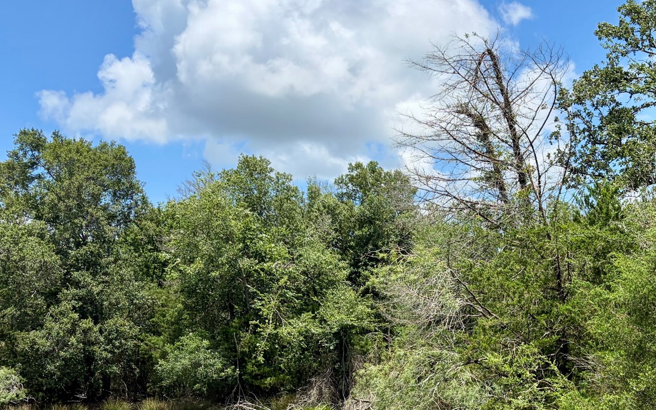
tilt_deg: +0.9
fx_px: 894
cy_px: 339
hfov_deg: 39.7
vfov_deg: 25.3
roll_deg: -0.2
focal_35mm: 50
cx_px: 449
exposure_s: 1/2865
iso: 50
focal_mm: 5.96
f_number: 1.6
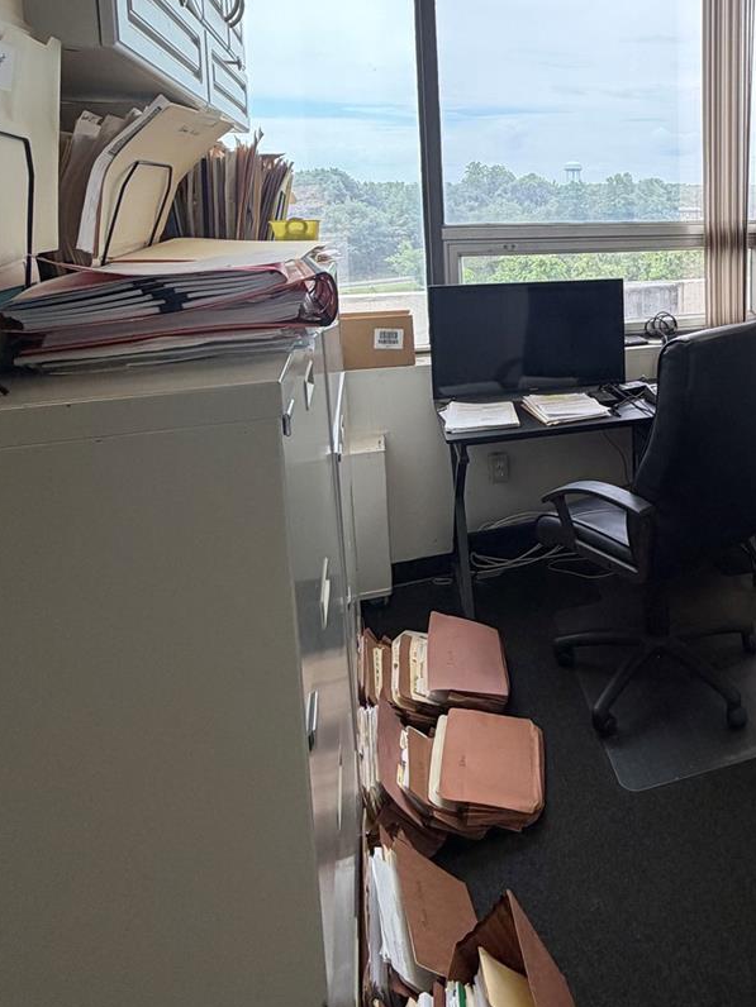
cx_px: 700
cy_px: 304
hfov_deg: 45.7
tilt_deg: -6.9
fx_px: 786
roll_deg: -0.2
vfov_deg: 63.0
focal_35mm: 27
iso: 80
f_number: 2.2
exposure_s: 1/121
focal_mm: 2.22
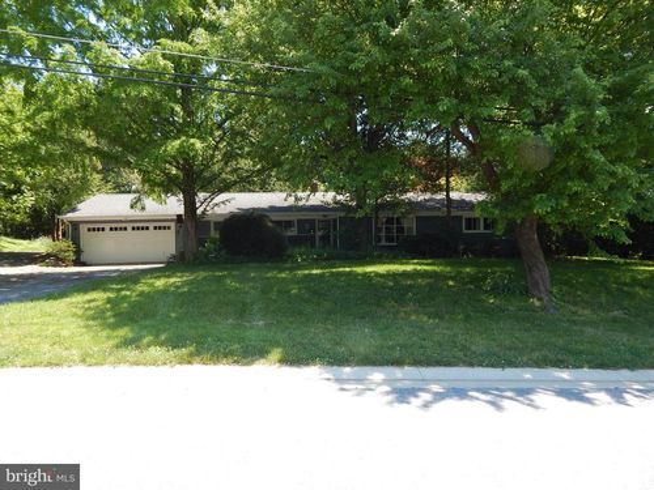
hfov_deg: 76.4
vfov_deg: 61.1
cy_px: 245
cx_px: 327
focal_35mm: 22
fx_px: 416
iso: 125
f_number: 3
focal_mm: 4
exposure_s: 1/400
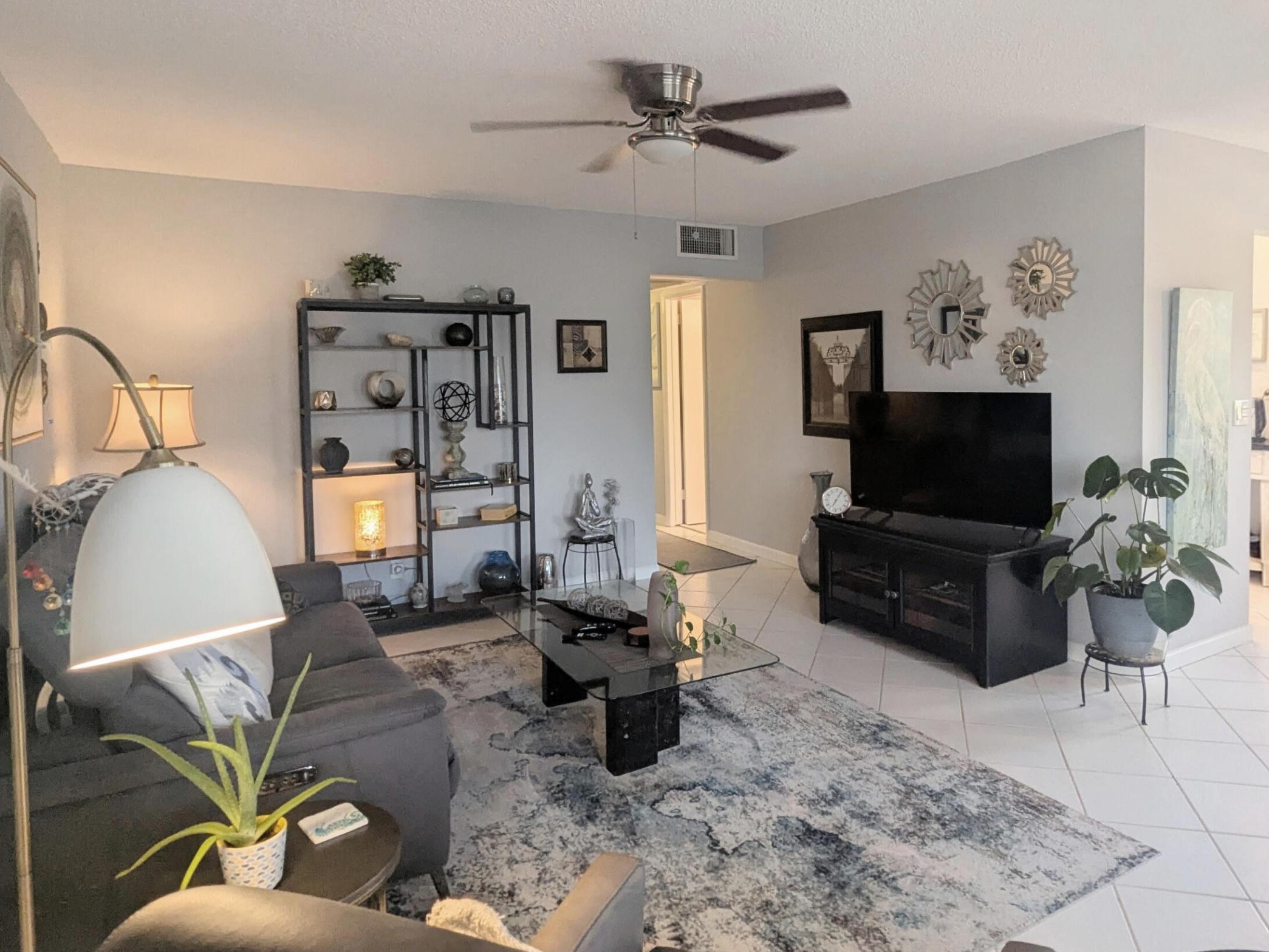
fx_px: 807
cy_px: 405
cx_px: 713
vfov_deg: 60.8
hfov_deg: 76.1
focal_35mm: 22
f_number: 2.2
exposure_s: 1/60
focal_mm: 2.35
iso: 132
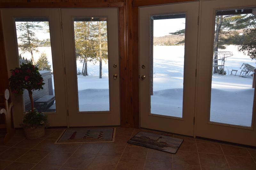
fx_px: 203
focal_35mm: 28
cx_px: 128
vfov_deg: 45.7
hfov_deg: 64.6
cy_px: 85
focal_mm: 19
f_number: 5.6
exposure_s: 1/125
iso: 110
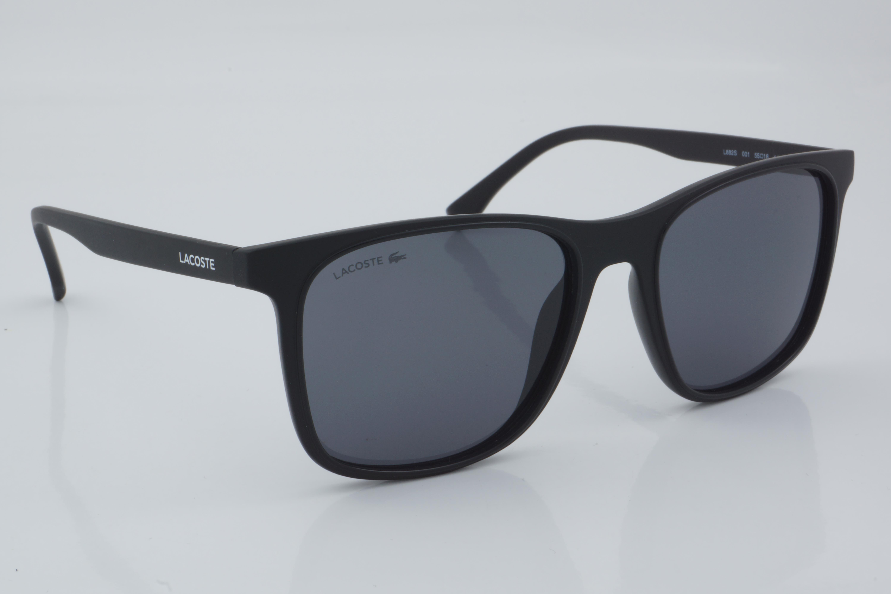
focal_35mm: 75
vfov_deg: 18.2
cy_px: 297
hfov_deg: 27.0
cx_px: 446
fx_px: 1856
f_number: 32
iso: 100
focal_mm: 50
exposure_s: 1/4
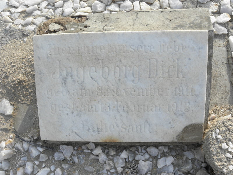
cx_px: 116
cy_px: 88
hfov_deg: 67.3
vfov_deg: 53.1
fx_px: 175
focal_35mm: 26
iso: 64
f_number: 5.6
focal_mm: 4.6
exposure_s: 1/100
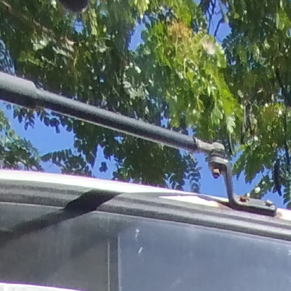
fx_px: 837
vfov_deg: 11.7
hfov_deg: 18.8
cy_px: 849
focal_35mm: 88
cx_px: 332
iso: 50
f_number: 2.2
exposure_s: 1/1604
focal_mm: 1.65
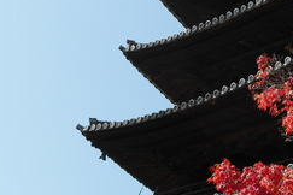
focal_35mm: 72
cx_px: 346
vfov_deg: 18.9
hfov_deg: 25.4
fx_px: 586
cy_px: 110
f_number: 6.3
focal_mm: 14
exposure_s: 1/320
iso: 200
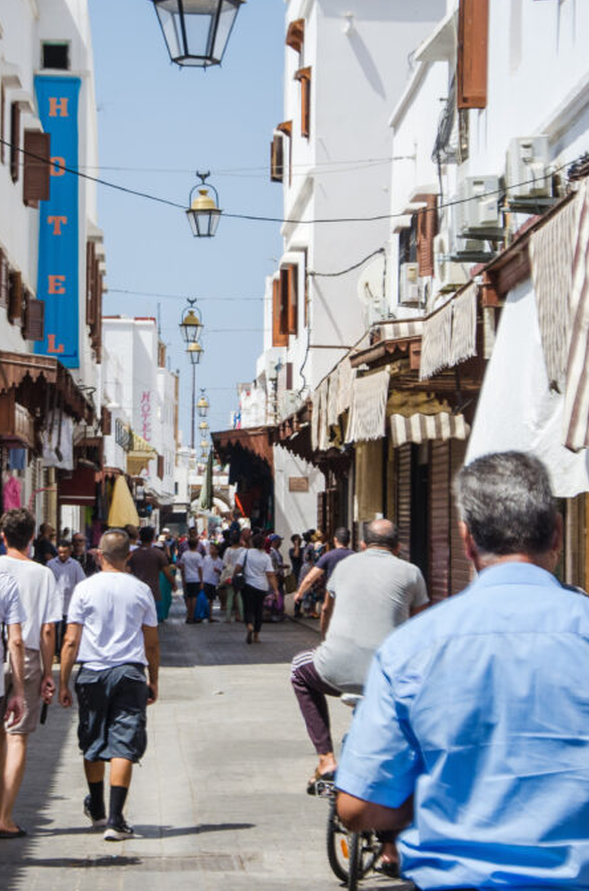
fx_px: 2935
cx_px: 214
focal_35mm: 119
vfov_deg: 17.2
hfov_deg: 11.4
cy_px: 420
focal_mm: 52
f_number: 8
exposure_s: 1/800
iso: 200
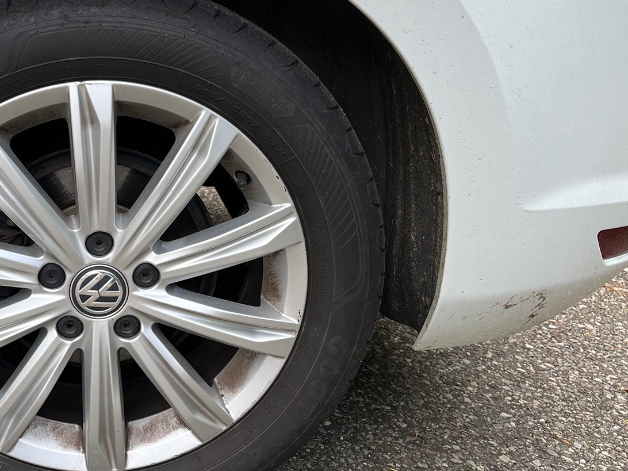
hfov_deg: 37.8
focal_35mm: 48
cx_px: 104
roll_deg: -6.2
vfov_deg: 30.3
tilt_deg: -18.7
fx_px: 871
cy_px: 256
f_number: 1.6
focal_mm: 5.1
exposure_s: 1/513
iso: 50
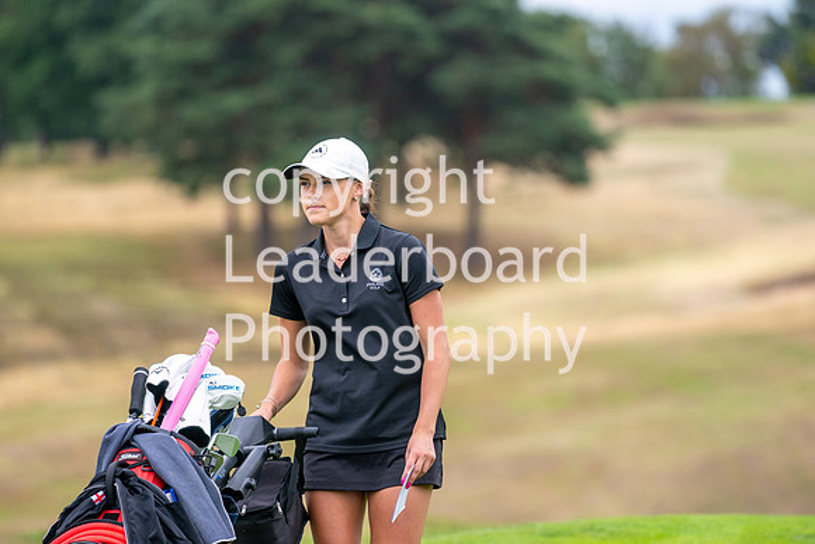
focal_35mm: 300
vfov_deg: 4.6
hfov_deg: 6.9
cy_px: 272
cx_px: 408
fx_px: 6793
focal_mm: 300
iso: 400
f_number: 5
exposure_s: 1/1600
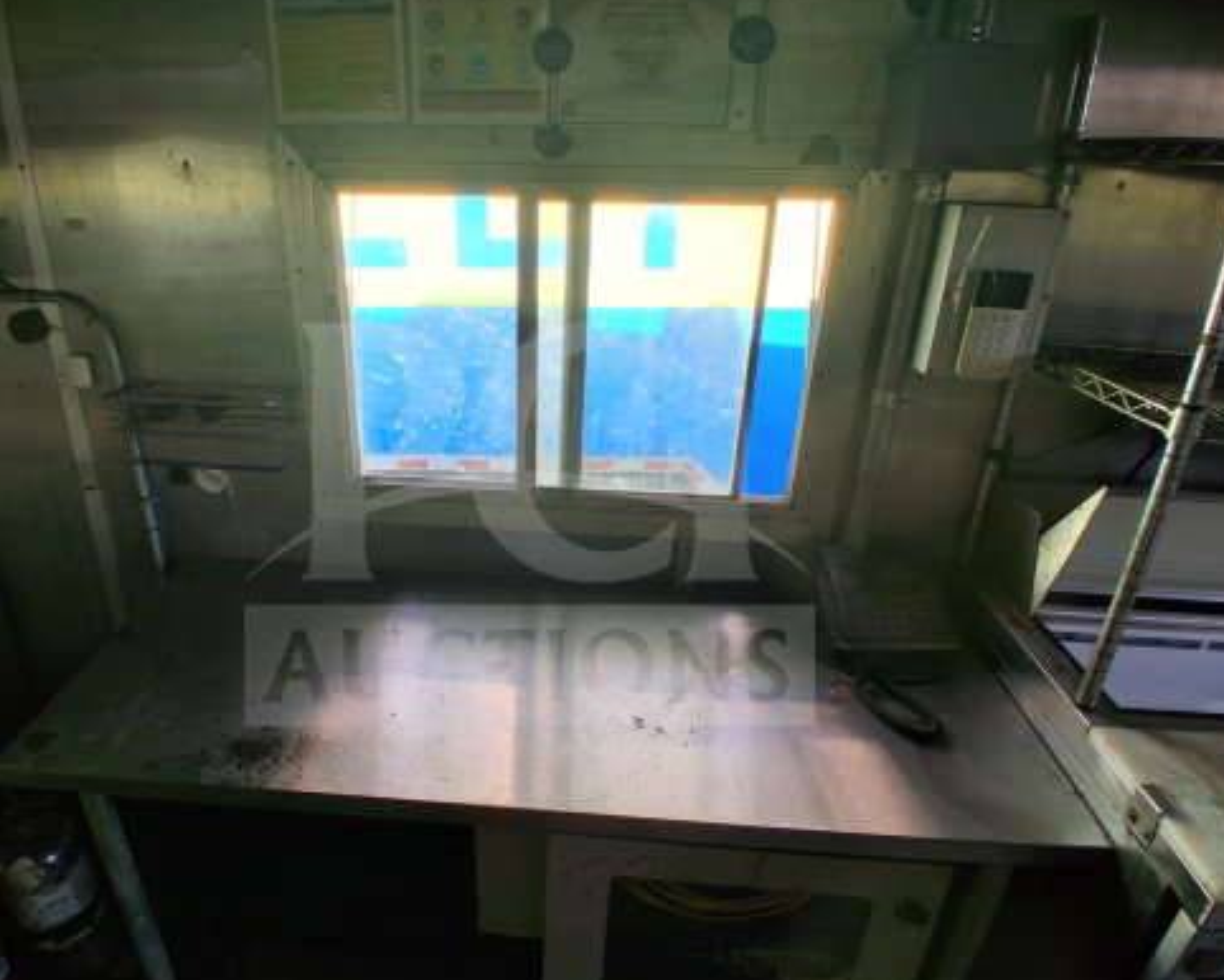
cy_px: 523
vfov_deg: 65.5
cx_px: 528
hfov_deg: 77.2
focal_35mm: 21
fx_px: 761
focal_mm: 1.4
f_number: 2.2
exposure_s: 1/100
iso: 50
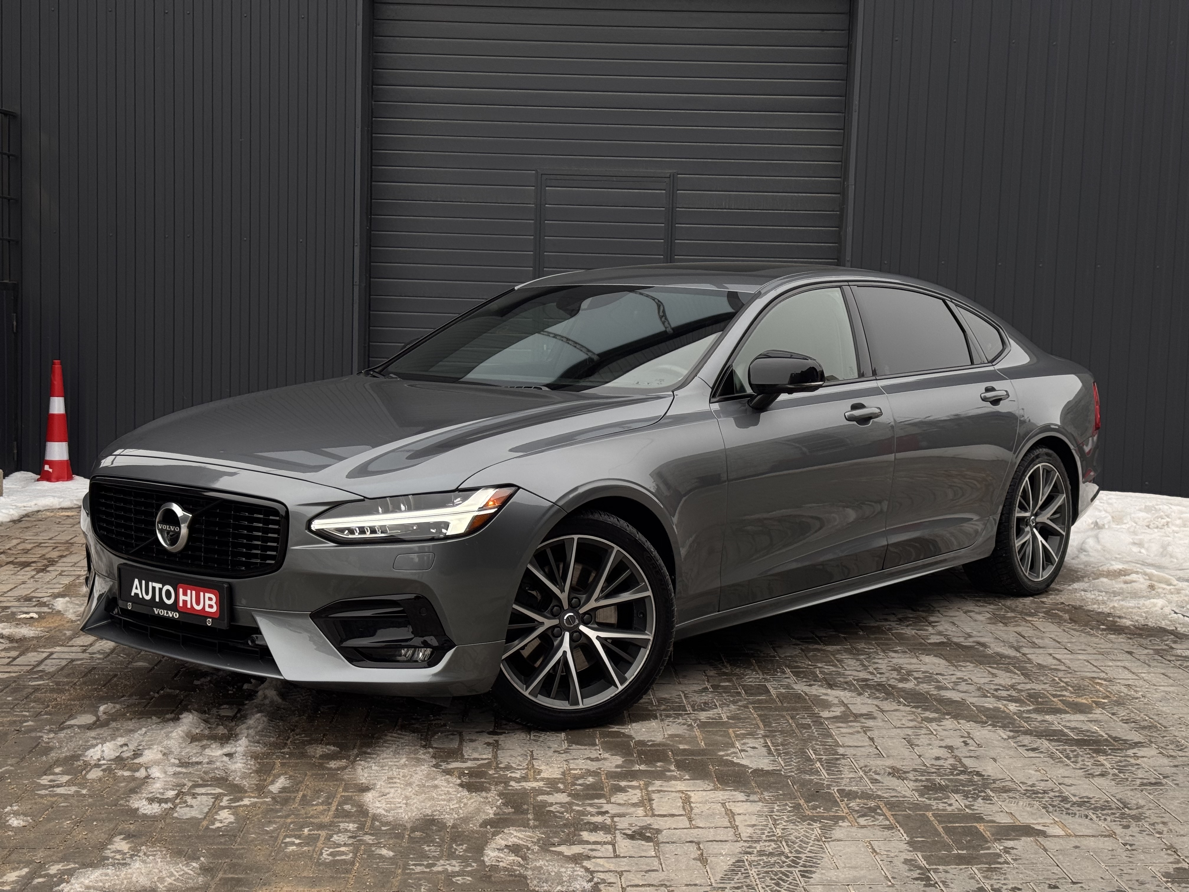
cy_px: 446
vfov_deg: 30.3
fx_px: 1649
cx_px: 594
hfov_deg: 39.7
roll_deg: -1.6
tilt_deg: -5.3
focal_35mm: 48
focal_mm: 6.76
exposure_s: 1/1395
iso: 64
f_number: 1.78
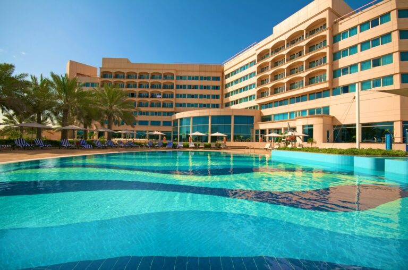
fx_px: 170
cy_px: 135
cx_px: 204
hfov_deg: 100.5
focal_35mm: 15
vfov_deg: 77.0
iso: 100
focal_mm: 10
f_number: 8
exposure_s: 1/500
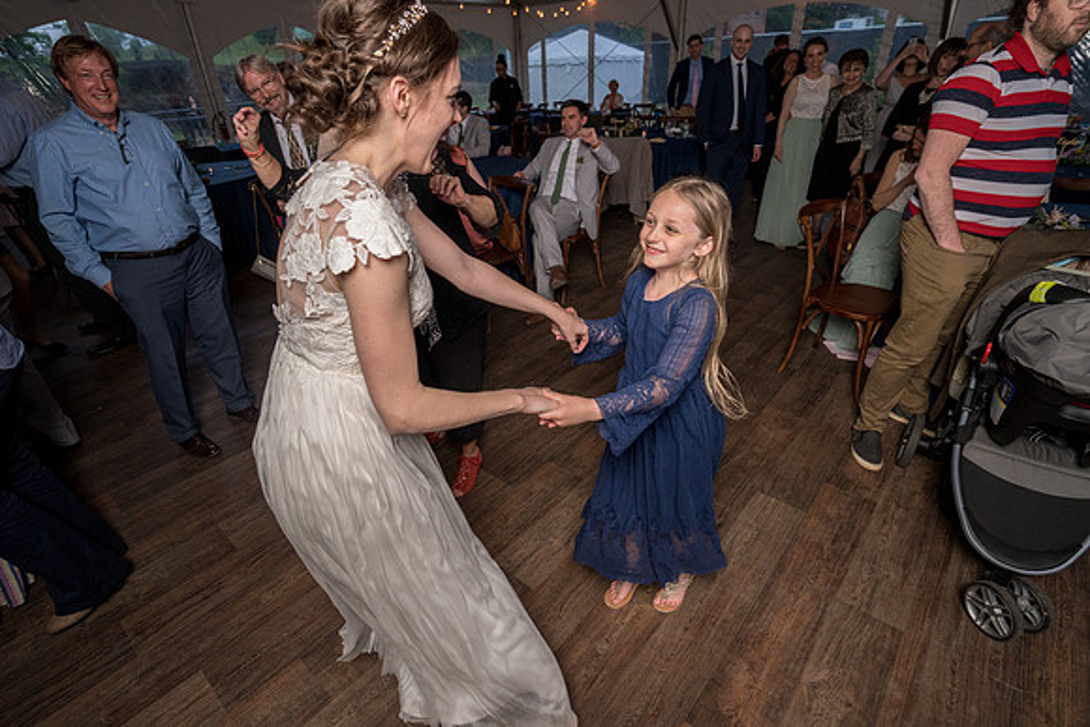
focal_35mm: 17
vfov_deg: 70.3
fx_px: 516
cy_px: 361
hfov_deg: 93.1
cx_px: 535
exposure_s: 1/200
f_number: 5.6
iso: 2000
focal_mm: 16
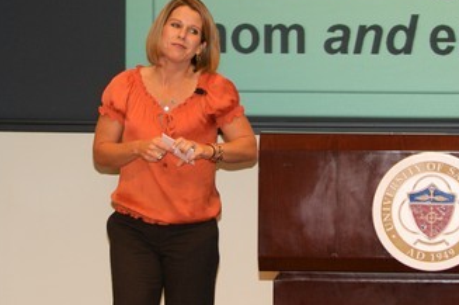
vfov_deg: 5.3
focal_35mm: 257
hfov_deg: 8.0
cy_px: -28
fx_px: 3272
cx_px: 239
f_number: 2.8
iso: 500
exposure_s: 1/100
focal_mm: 70
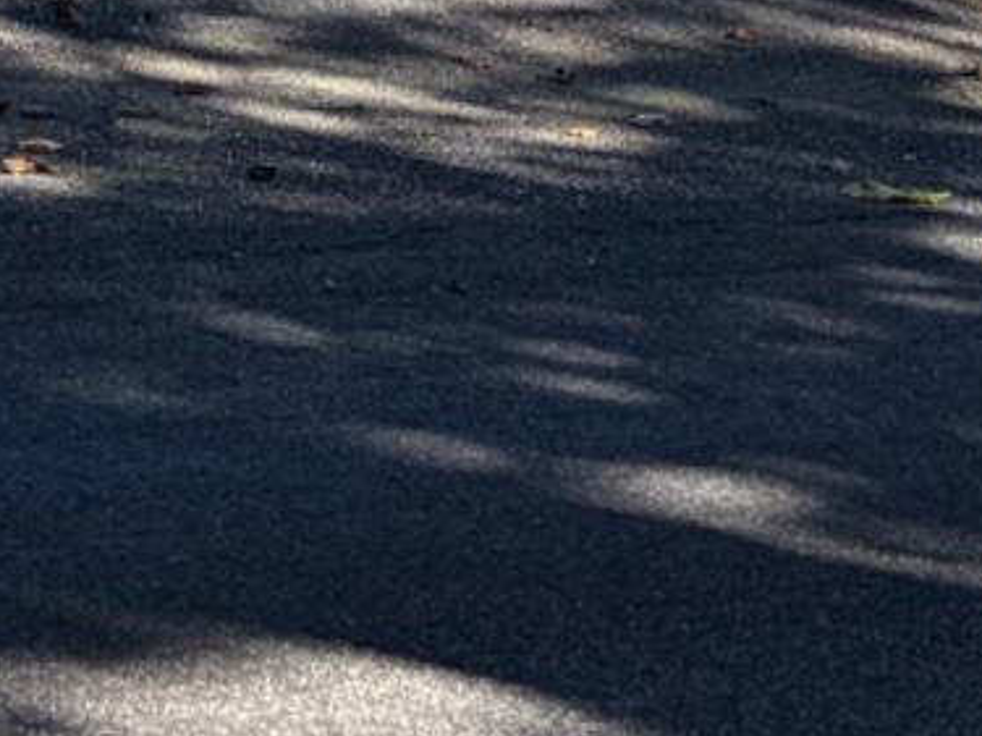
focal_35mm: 142
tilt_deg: +3.4
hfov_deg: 13.6
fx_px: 4027
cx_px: -68
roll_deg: +0.7
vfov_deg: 9.1
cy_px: -1187
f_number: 1.6
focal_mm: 5.96
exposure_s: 1/2012
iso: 50
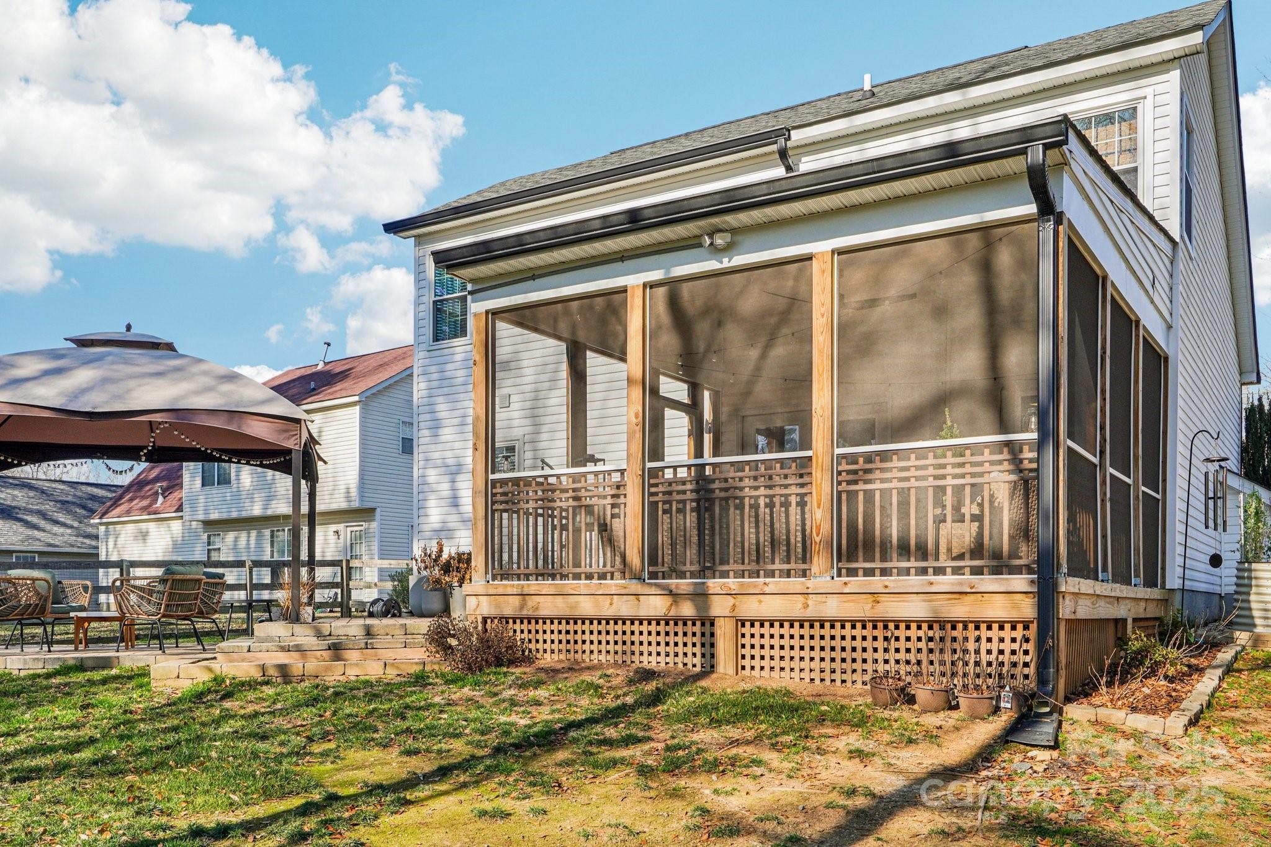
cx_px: 636
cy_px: 424
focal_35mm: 30
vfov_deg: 43.6
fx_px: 1059
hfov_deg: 61.9
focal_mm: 20
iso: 100
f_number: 8
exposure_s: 1/90
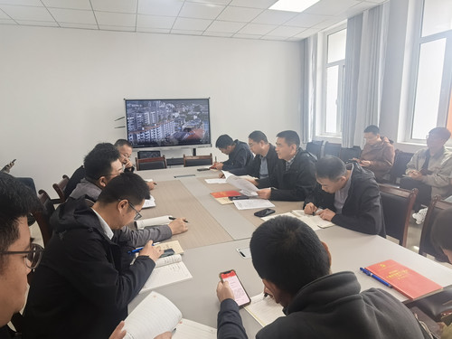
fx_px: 261
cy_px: 170
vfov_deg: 66.0
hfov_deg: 81.7
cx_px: 226
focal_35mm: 20
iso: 80
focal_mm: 1.95
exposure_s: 1/100
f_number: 2.2
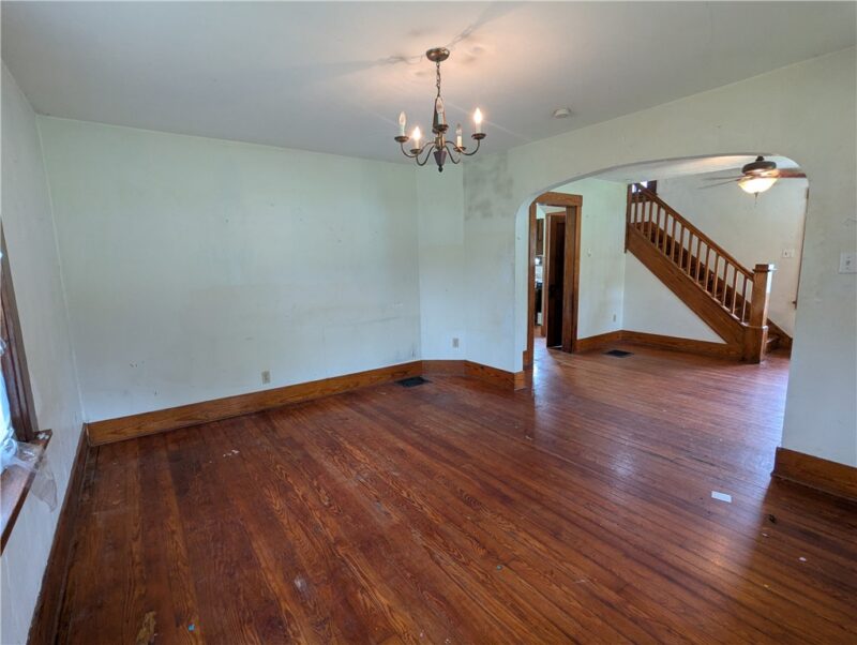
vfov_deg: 78.2
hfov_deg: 94.4
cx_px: 428
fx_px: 397
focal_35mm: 16
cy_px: 322
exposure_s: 1/40
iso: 128
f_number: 2.2
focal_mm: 2.35
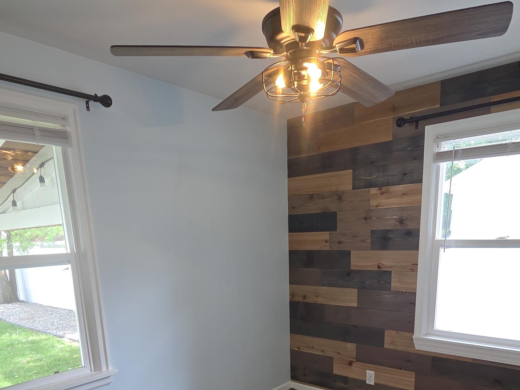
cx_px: 274
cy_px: 332
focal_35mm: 25
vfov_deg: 50.3
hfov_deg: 69.3
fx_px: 376
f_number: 2.2
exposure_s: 1/120
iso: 125
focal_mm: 2.2
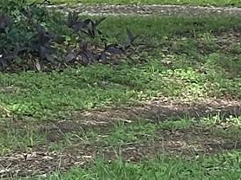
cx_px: -427
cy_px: -171
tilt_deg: +3.4
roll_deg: +1.5
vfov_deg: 4.1
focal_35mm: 354
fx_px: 2462
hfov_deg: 5.3
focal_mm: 6.86
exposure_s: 1/631
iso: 64
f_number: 1.78
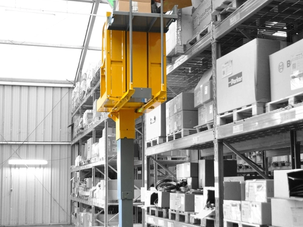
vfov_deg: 30.2
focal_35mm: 48
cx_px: 152
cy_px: 137
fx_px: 420
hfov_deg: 39.7
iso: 800
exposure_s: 1/25
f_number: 4
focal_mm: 22
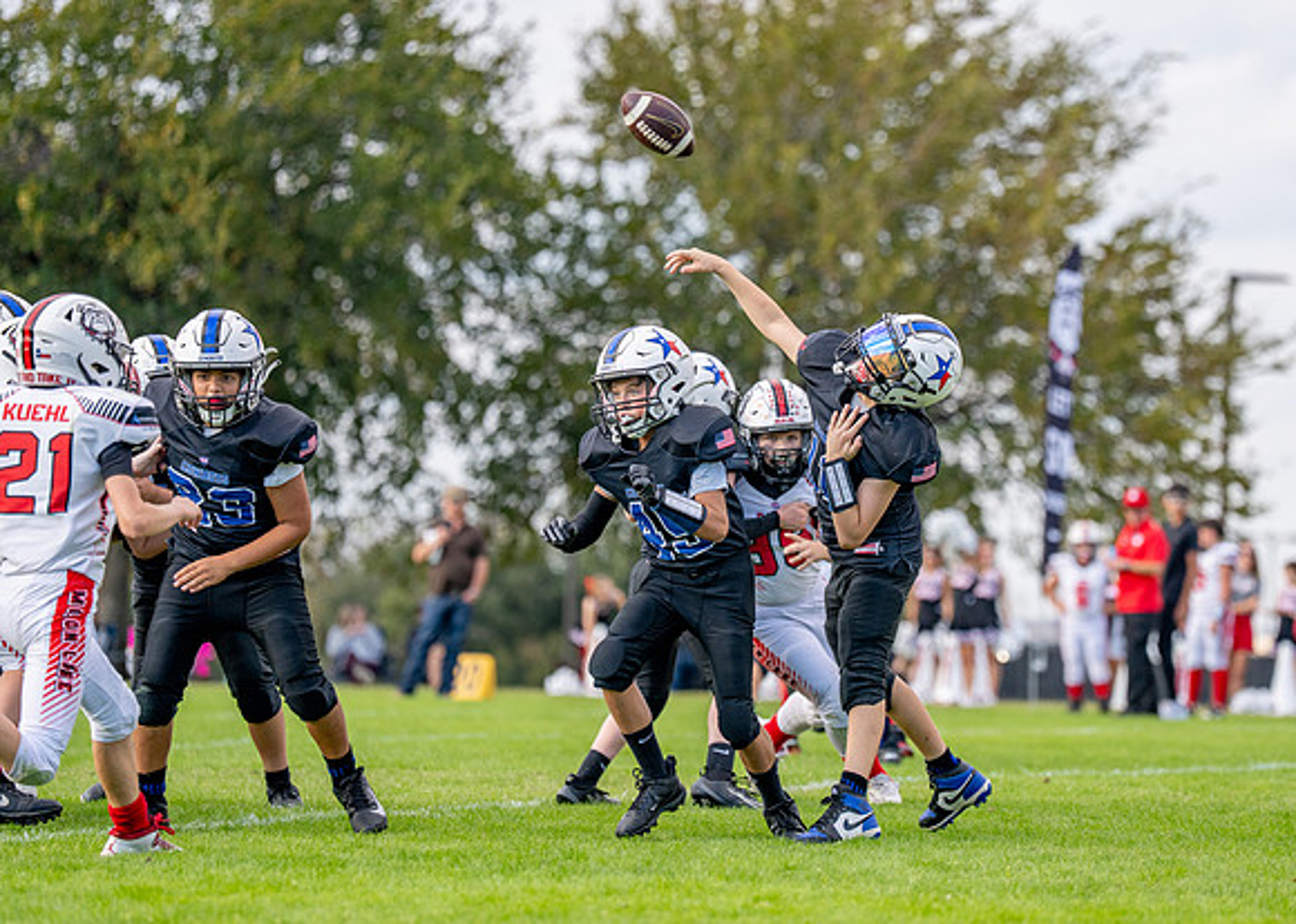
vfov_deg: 7.2
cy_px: 460
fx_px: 7383
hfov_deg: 10.0
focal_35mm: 201
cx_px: 820
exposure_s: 1/3200
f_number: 2.8
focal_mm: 157
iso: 400
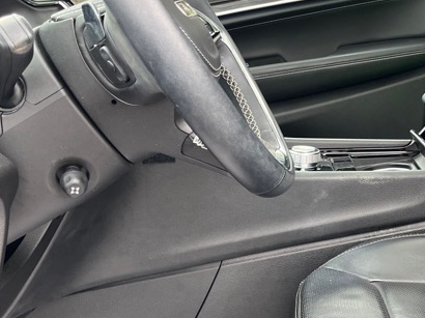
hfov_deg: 28.7
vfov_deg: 22.4
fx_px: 798
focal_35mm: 65
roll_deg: +3.8
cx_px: 382
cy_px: 227
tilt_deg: -21.7
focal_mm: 5.1
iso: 100
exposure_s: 1/121
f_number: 1.6
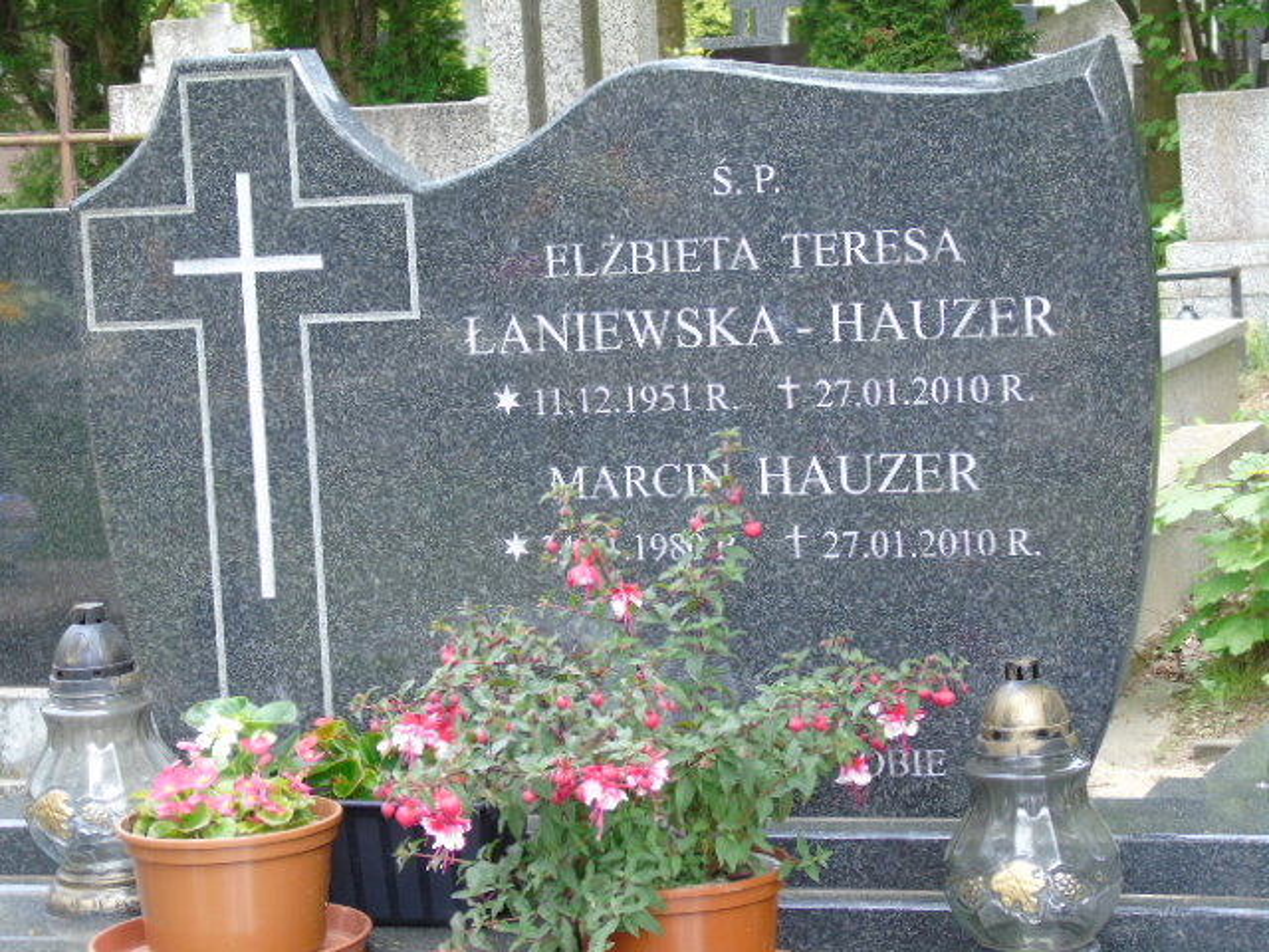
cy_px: 476
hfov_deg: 20.9
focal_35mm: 94
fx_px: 3446
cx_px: 634
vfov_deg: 15.7
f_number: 4.3
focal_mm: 17
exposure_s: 1/40
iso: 80
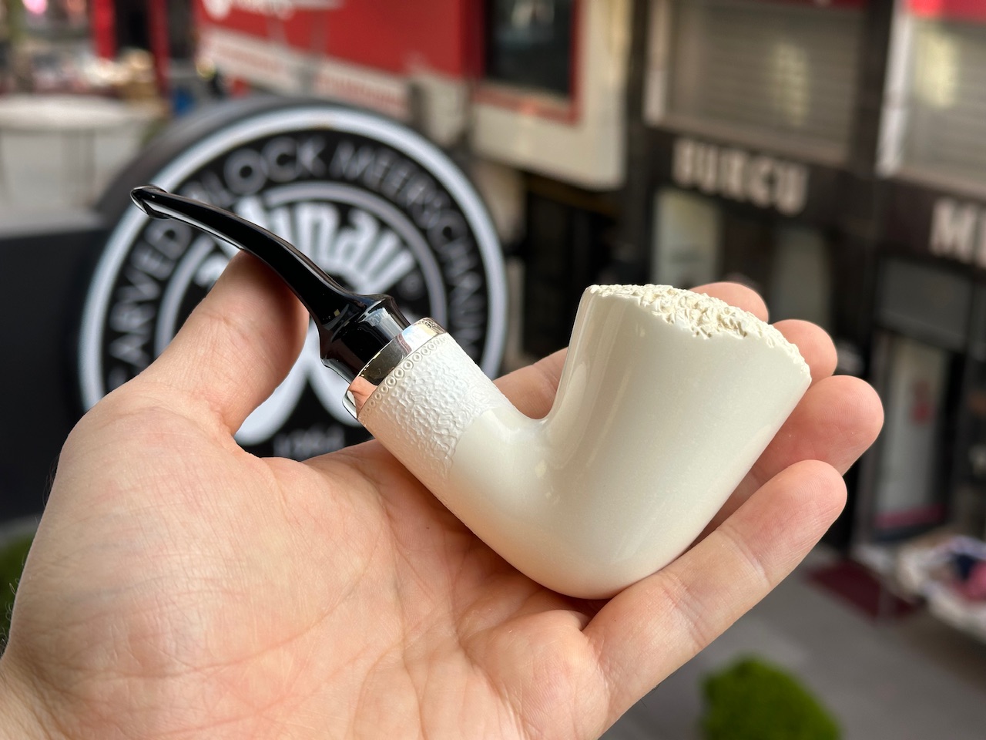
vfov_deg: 30.3
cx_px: 493
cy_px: 370
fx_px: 1367
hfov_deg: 39.7
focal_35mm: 48
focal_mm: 6.86
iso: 64
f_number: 1.78
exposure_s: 1/745
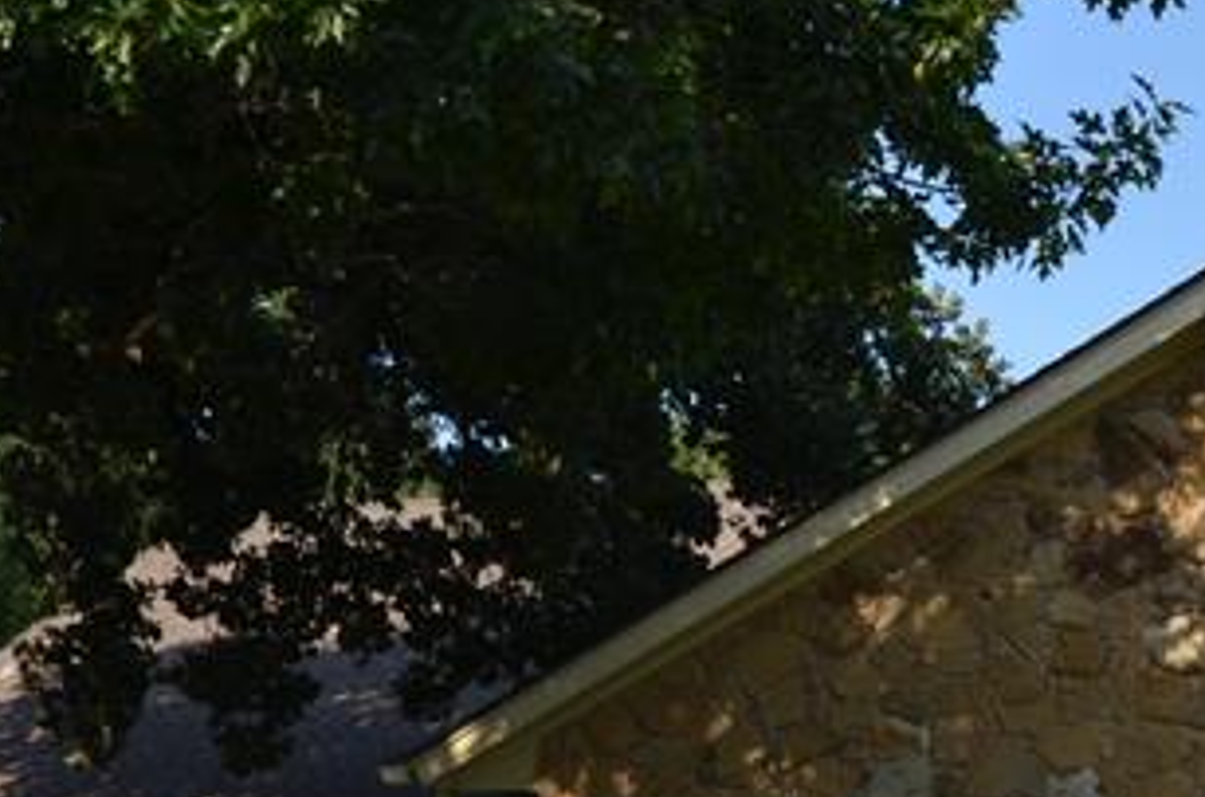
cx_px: 973
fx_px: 3339
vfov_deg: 13.4
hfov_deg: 20.2
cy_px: 864
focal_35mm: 100
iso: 100
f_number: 6.3
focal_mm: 20
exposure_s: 1/250
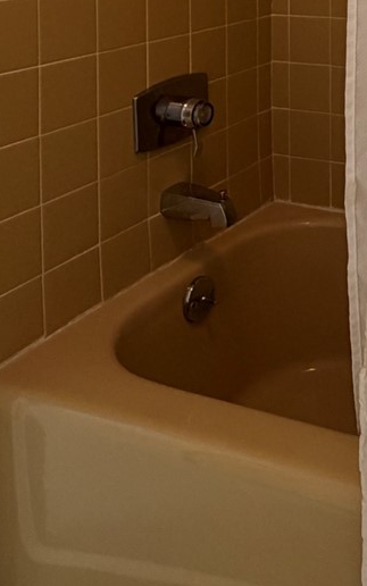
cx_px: 483
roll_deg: +0.6
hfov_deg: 24.3
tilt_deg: -0.8
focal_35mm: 46
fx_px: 735
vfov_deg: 36.2
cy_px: -74
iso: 250
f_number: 2.2
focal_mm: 2.22
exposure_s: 1/120
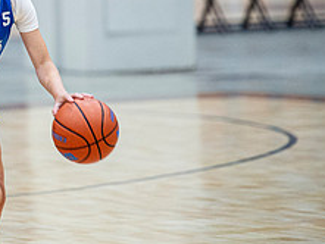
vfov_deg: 2.9
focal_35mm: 505
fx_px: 4744
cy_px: 22
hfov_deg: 3.9
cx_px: -28
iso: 2000
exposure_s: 1/500
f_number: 2.8
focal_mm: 200
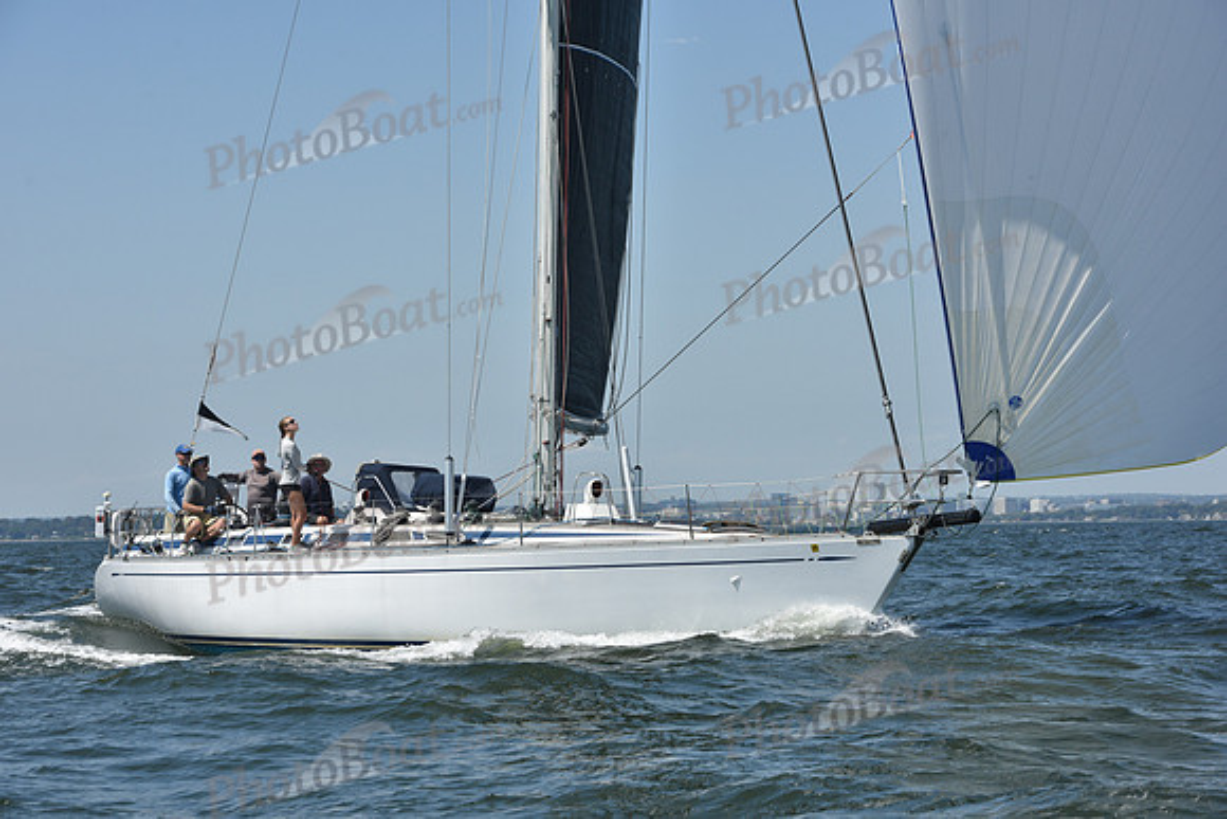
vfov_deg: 14.0
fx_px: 3341
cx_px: 614
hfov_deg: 20.8
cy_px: 410
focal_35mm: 98
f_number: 8
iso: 250
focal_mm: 98
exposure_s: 1/1250
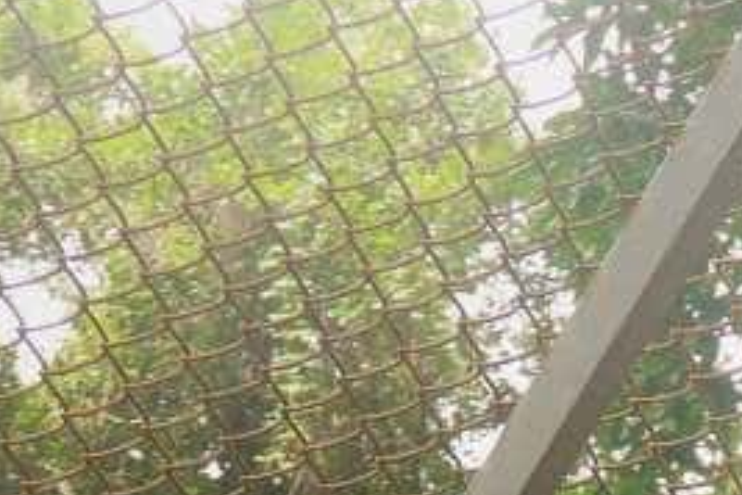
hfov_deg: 7.6
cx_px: 1342
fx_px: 5400
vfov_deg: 5.2
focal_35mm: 262
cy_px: 947
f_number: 4.2
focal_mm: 18.2
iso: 200
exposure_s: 1/200
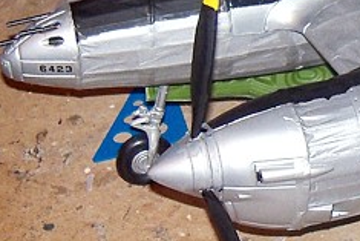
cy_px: 51
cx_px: 429
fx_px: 1241
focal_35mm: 124
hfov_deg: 15.9
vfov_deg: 11.0
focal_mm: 6.2
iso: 200
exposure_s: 1/30
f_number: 3.5
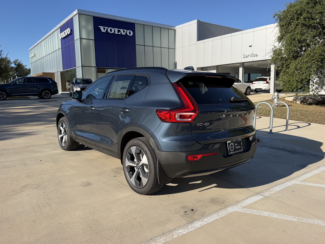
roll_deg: +0.9
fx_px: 235
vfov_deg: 54.9
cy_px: 118
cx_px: 158
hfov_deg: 69.4
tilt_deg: -7.7
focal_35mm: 25
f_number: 1.78
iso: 80
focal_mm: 6.76
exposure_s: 1/4405
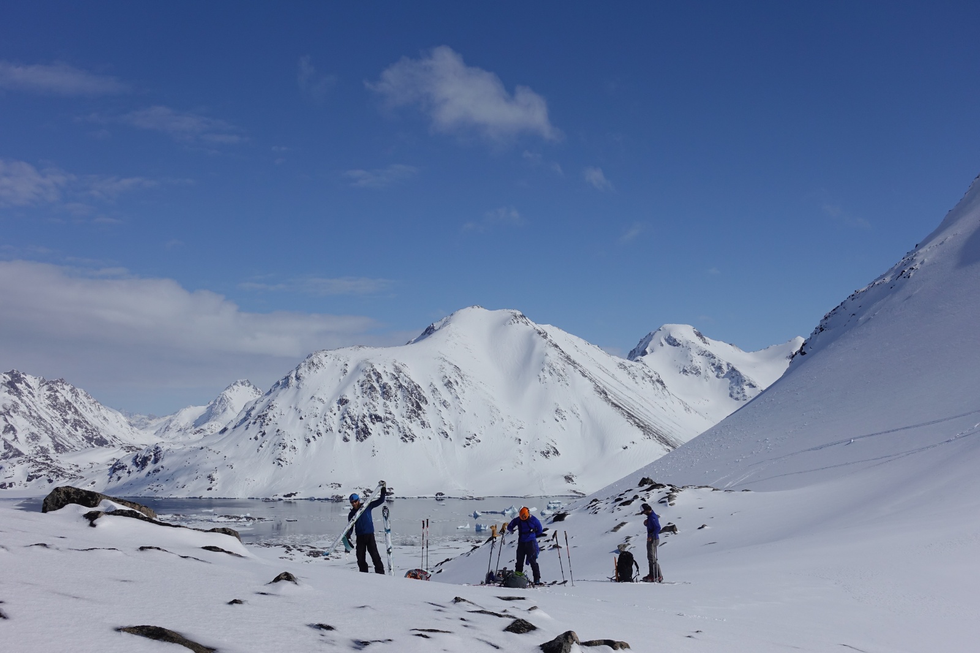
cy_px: 326
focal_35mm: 40
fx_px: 1089
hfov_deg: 48.5
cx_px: 490
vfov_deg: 33.4
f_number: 5.6
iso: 125
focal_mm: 14.5
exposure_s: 1/320
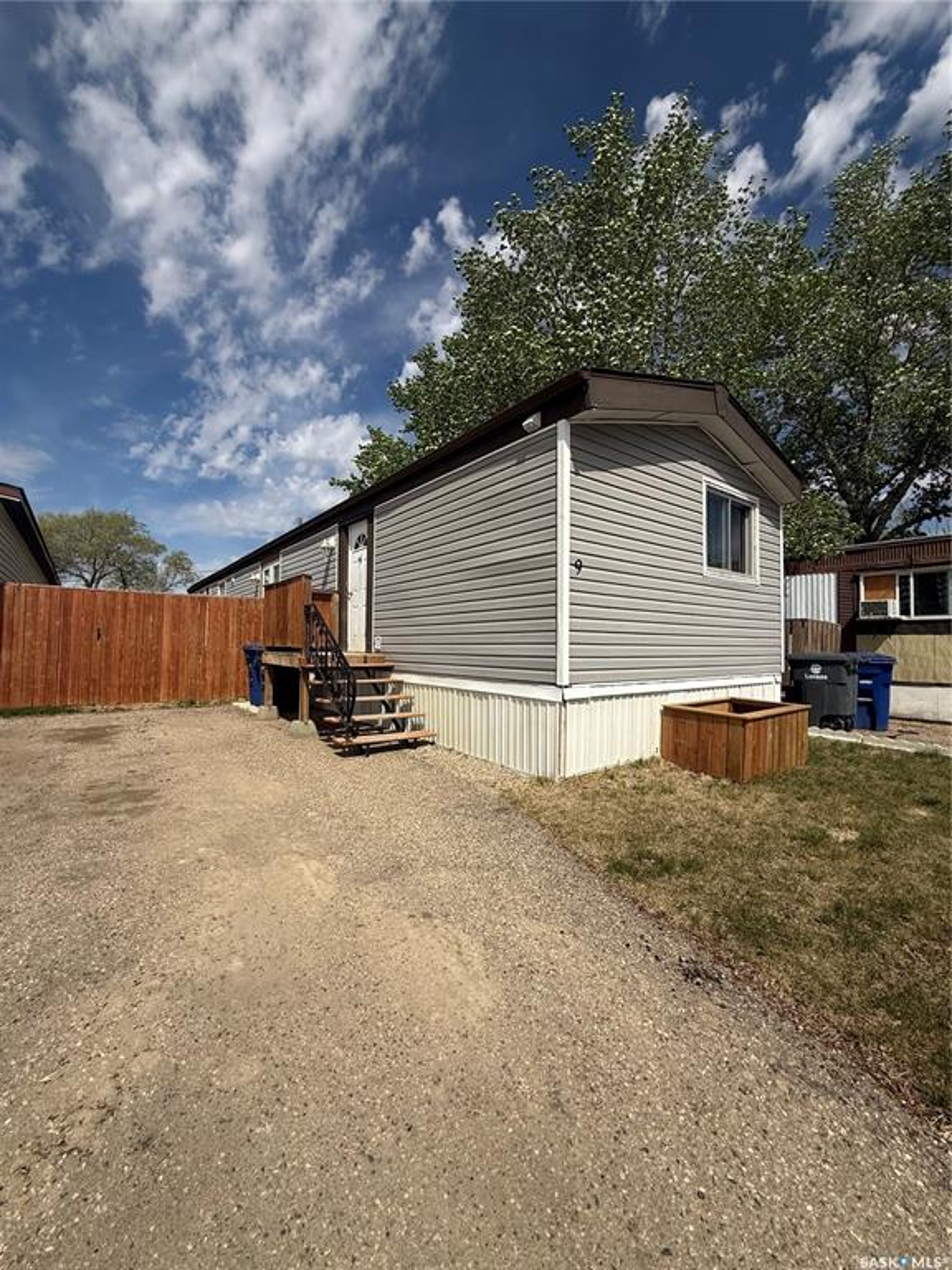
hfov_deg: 85.7
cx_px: 476
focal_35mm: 14
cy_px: 635
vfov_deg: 102.1
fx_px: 513
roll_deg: -2.1
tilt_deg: +1.9
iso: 50
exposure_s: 1/5155
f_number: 2.2
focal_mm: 2.22
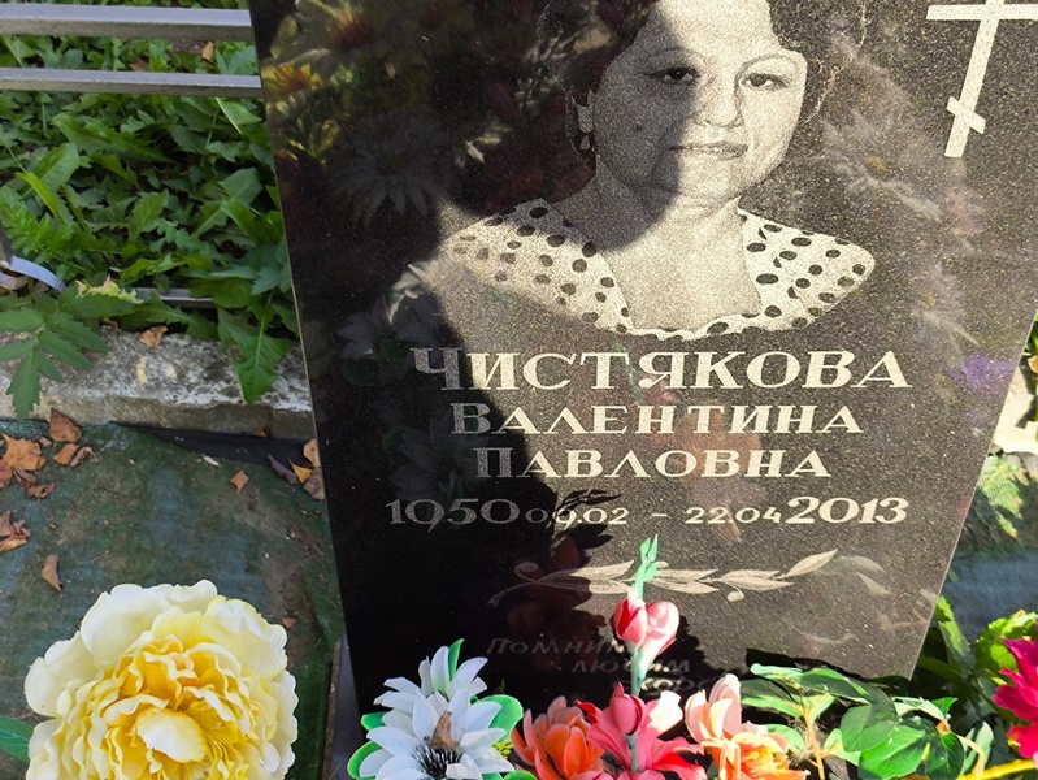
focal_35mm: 50
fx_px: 1500
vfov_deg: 29.1
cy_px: 390
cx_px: 519
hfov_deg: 38.2
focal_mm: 4.71
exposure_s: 1/484
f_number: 1.7
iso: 50
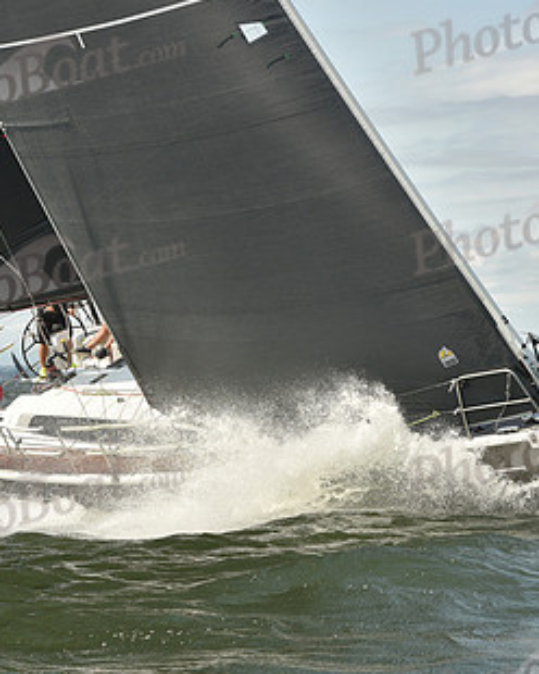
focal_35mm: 123
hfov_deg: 12.5
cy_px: 362
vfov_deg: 15.6
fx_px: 2453
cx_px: 300
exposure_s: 1/800
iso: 250
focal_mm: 70
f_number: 8
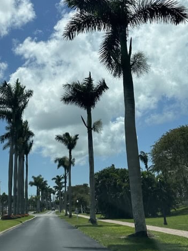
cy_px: 67
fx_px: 384
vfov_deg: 35.5
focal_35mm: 53
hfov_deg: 27.2
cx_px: 51
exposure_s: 1/12048
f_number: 1.8
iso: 80
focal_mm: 6.9
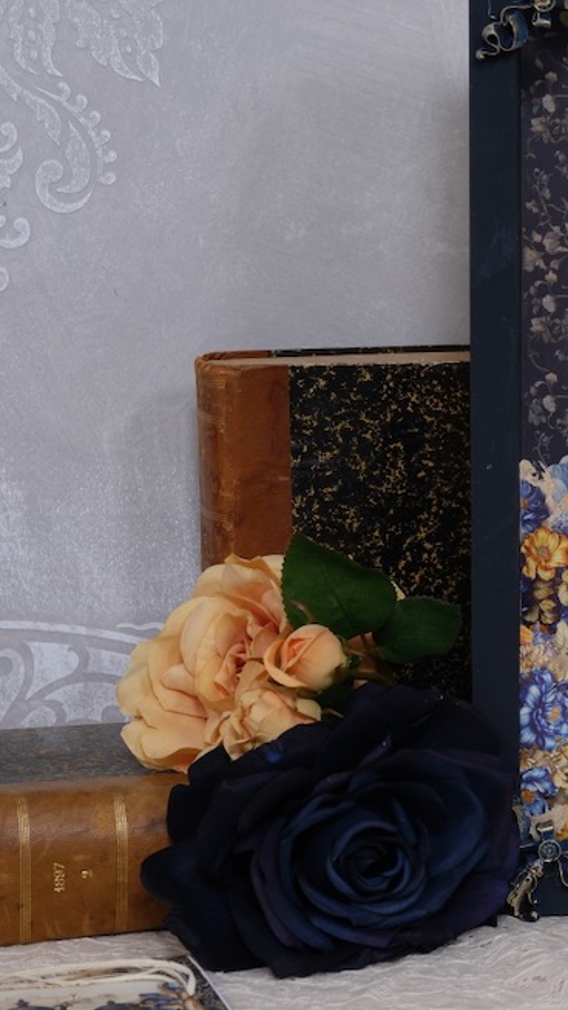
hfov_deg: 9.7
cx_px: 787
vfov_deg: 17.6
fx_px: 3266
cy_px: 440
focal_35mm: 122
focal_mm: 76.5
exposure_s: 1/13
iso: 800
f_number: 13
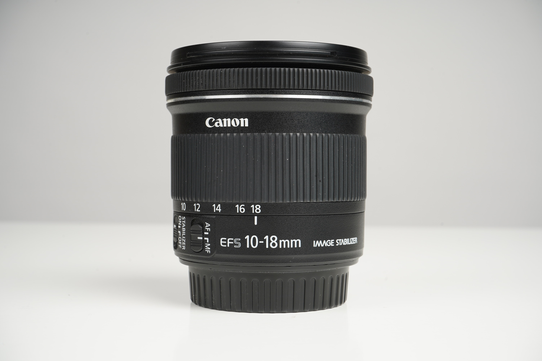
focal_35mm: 54
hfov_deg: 36.9
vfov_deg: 25.0
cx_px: 271
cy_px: 180
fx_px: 812
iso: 160
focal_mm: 54
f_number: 14
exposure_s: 1/160
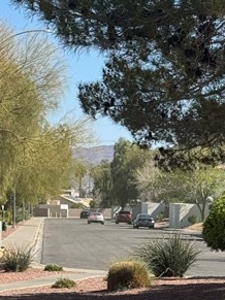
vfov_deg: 11.5
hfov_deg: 8.8
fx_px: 1466
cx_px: 127
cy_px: 360
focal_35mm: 169
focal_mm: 6.76
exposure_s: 1/3425
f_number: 1.78
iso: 64
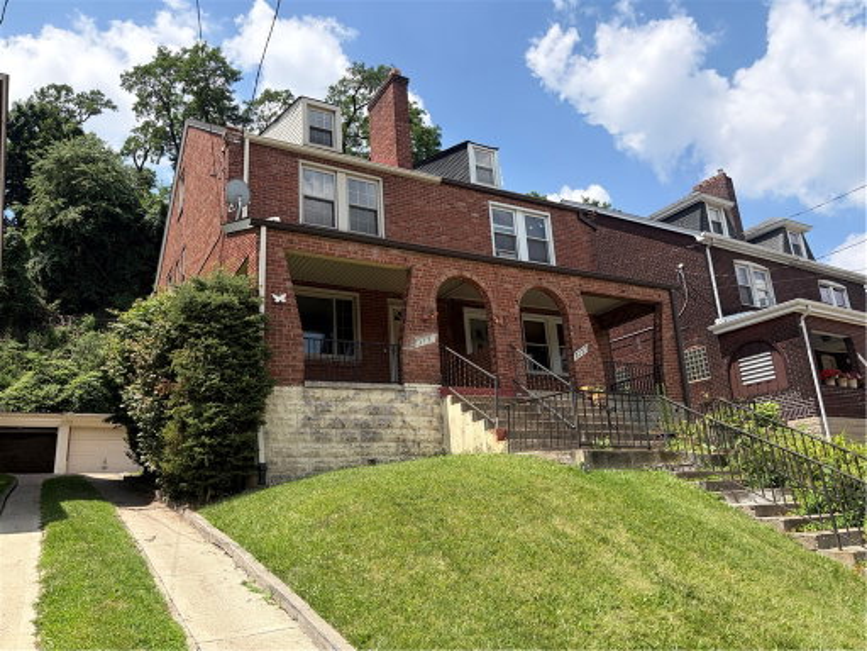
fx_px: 651
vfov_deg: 53.1
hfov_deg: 67.3
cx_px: 434
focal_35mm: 26
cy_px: 326
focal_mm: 5.96
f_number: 1.6
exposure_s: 1/2208
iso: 50
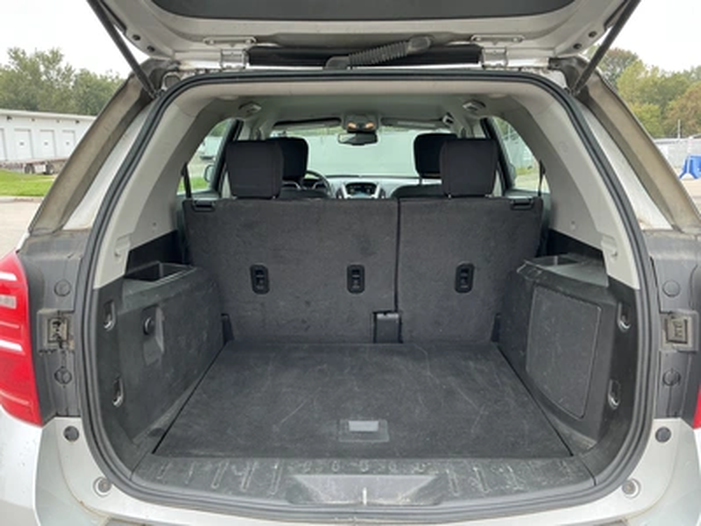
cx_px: 350
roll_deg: +1.4
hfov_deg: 63.4
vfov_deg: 49.7
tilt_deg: -11.2
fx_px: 567
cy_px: 263
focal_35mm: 28
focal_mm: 3
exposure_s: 1/122
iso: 40
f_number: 1.8
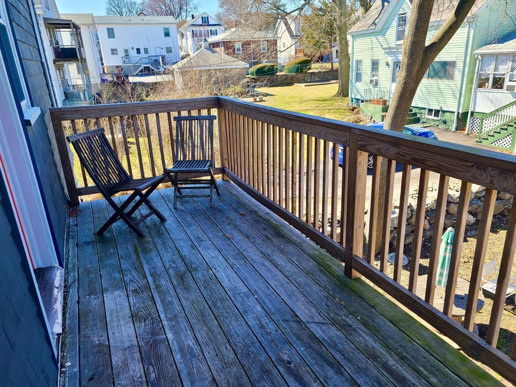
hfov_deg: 67.3
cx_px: 258
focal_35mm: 26
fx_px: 388
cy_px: 194
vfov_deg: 53.1
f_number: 1.8
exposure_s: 1/430
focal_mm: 5.4
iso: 40
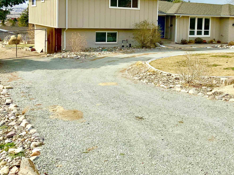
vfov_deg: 31.5
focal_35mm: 45
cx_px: 161
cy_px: 40
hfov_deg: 41.4
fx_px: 304
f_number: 1.8
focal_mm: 3
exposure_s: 1/3534
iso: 20
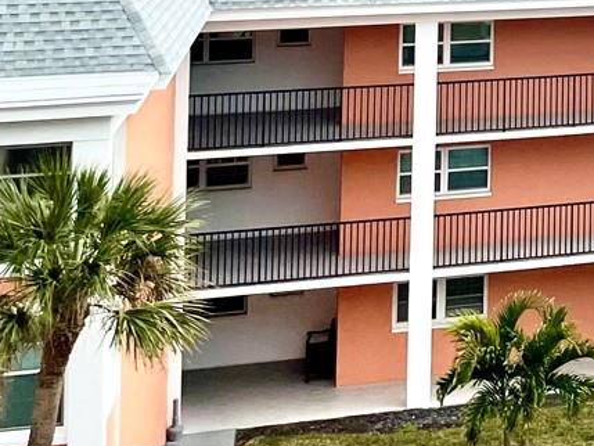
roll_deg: +0.0
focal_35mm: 97
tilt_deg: +1.2
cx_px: 964
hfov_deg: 17.5
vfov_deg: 14.2
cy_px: -247
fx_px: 1665
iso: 32
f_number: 1.6
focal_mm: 4.2
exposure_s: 1/7813
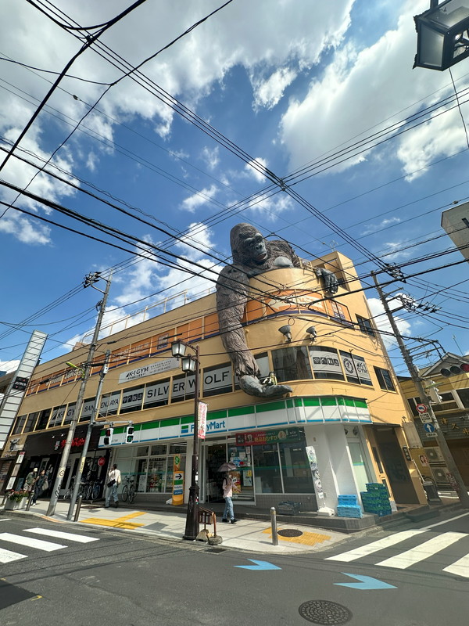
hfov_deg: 85.7
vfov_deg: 102.1
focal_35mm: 14
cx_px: 234
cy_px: 313
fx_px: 253
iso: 50
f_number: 2.2
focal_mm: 2.22
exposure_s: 1/1916
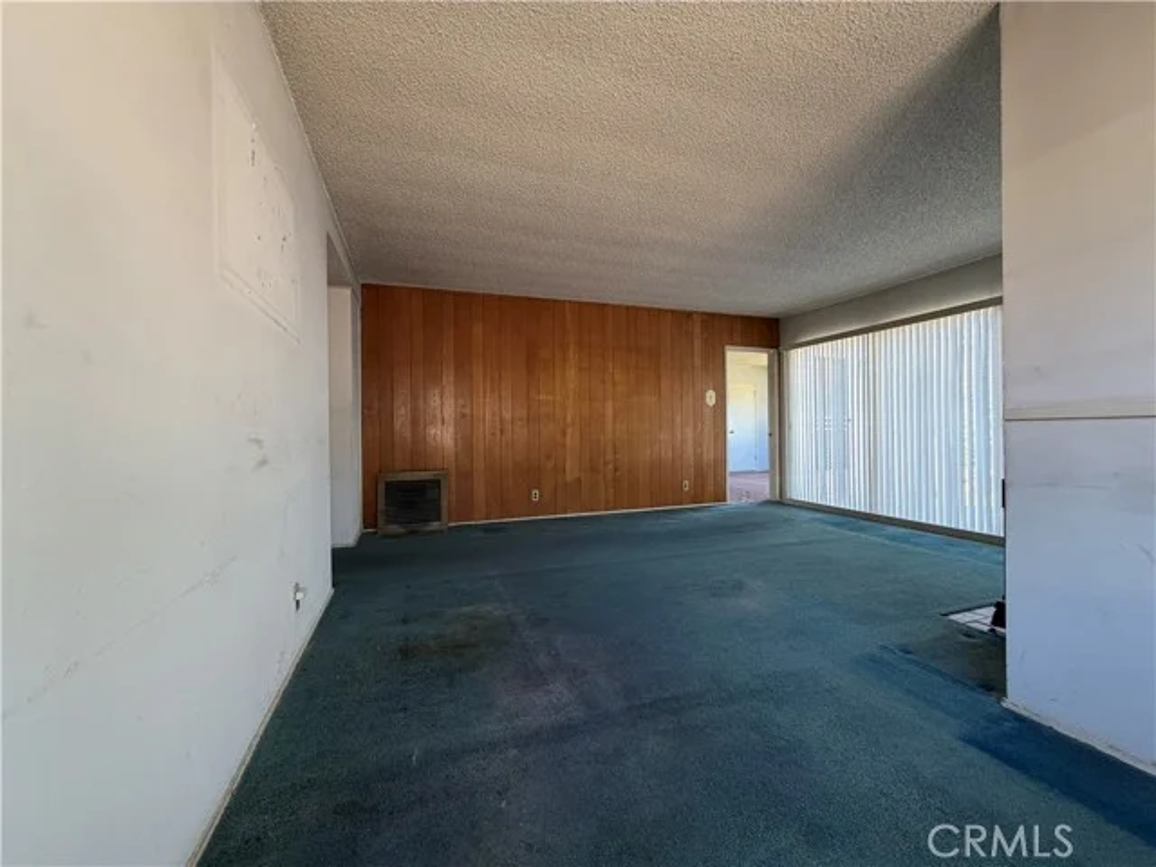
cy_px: 434
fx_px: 468
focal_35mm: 14
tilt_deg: -0.3
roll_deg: +0.8
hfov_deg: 102.1
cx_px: 578
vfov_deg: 85.7
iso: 320
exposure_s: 1/121
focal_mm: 2.22
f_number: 2.2
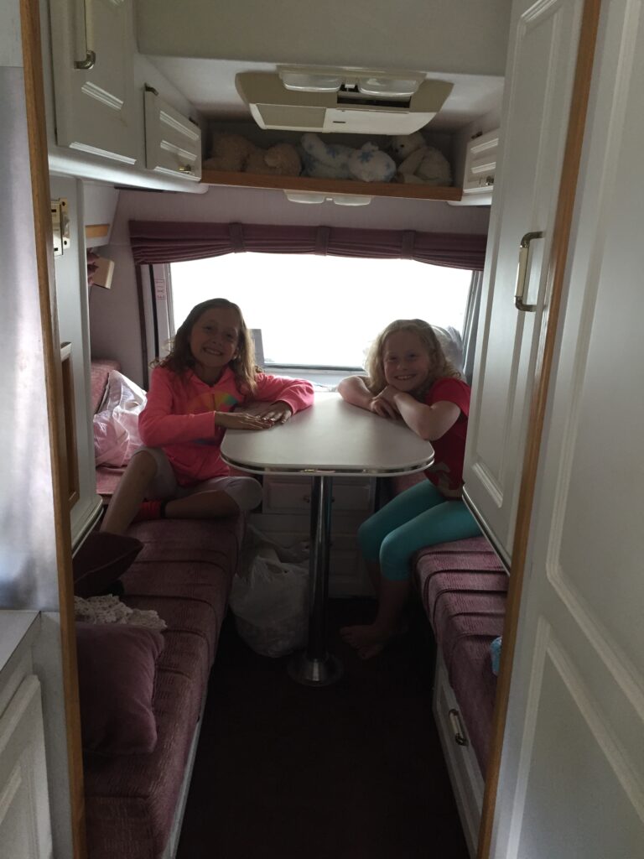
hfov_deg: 48.2
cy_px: 430
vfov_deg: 61.7
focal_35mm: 29
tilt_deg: -14.6
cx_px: 322
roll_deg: -3.3
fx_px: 719
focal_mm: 4.15
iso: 100
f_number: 2.2
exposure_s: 1/30
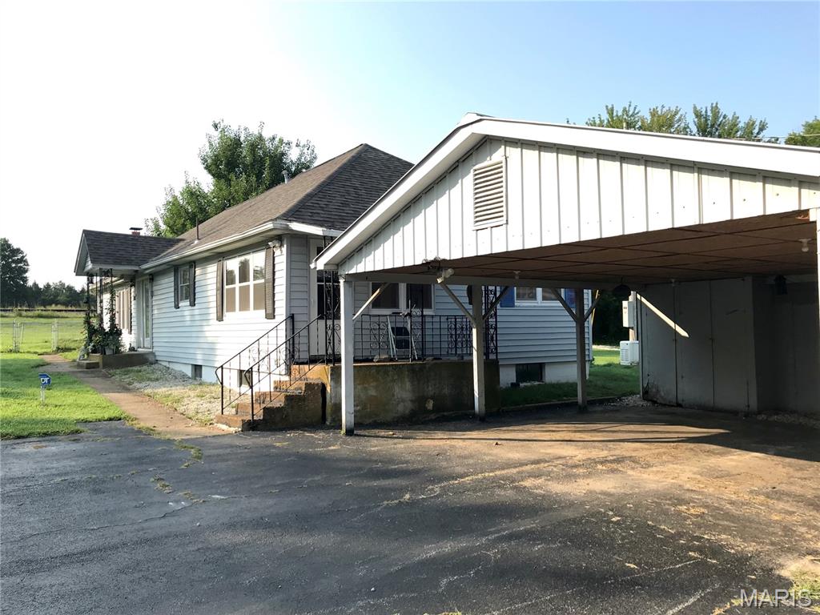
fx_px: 663
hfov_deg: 63.4
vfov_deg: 49.7
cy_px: 308
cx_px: 410
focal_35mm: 28
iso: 20
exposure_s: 1/997
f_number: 1.8
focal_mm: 3.99
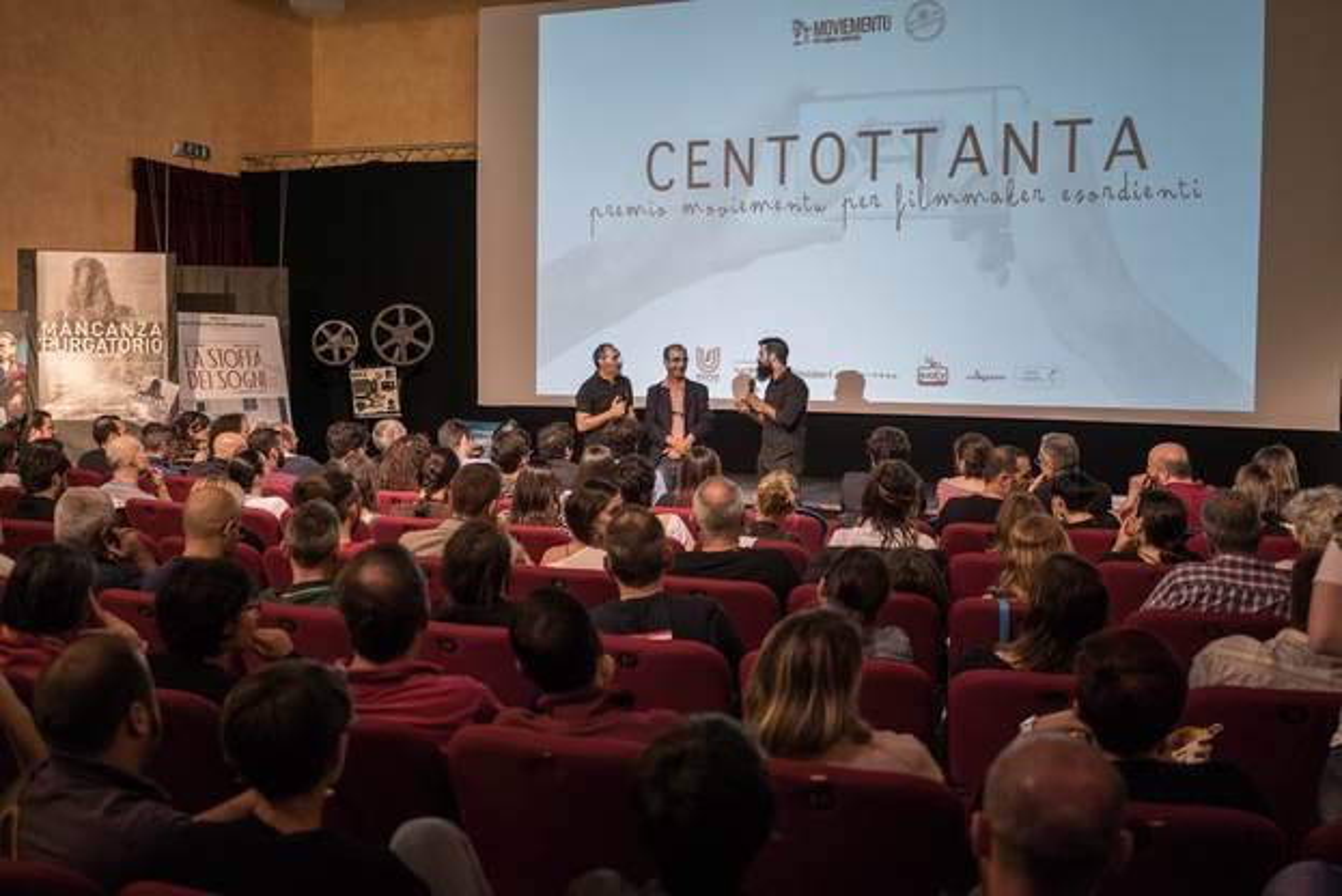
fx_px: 1305
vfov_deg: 37.9
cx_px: 671
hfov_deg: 54.4
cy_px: 448
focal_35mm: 35
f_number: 2.8
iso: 1000
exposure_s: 1/40
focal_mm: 35
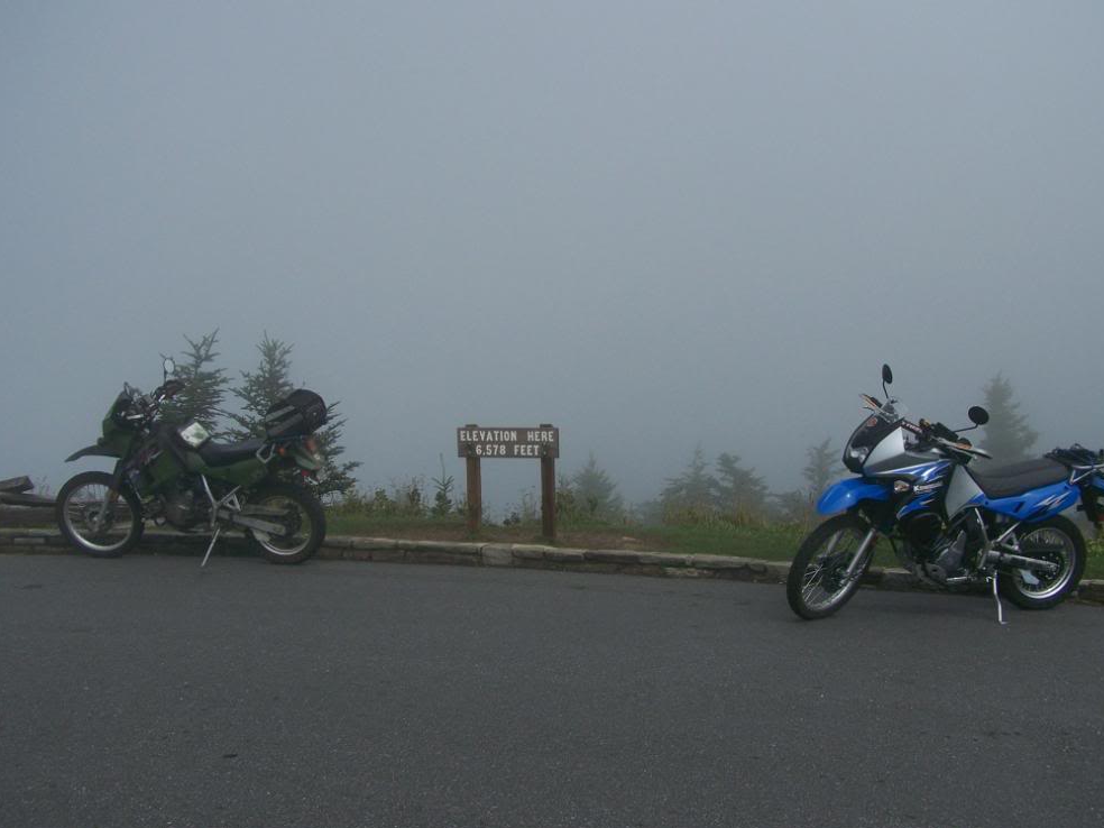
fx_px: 1244
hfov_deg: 47.9
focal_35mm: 39
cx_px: 563
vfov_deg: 36.8
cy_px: 407
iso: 80
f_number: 5.6
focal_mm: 6.3
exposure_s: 1/1600
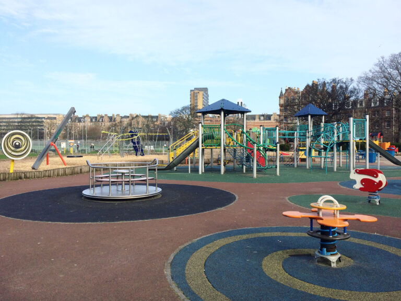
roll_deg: +1.6
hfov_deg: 61.7
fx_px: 336
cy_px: 150
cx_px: 200
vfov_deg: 48.2
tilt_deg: -0.4
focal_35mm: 29
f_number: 2.2
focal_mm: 4.15
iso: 32
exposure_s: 1/805
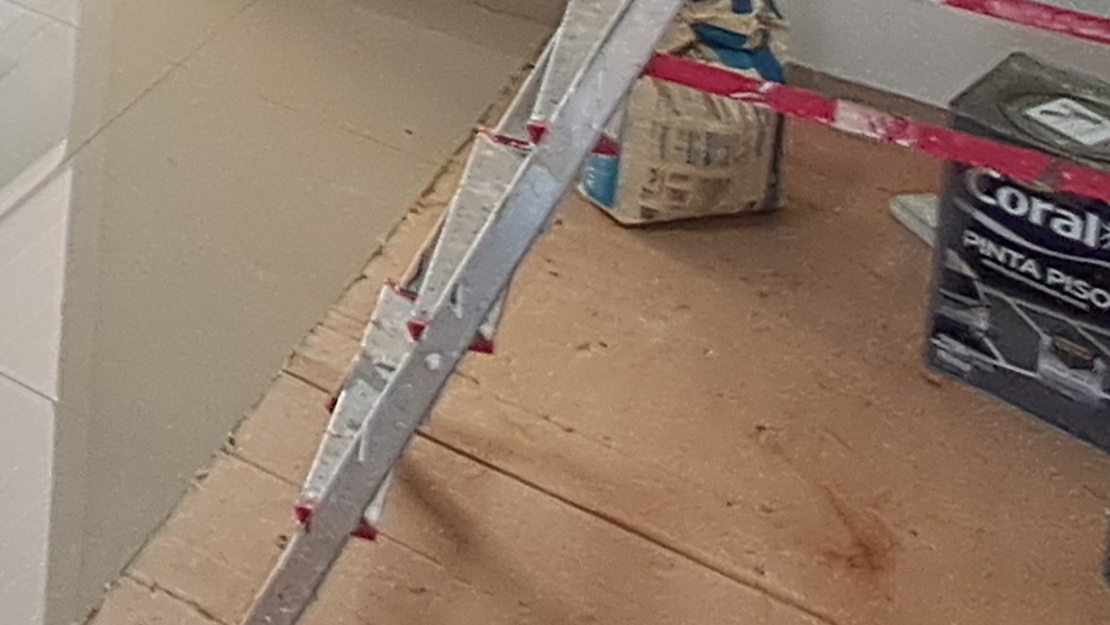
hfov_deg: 27.7
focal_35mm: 67
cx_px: -207
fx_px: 1972
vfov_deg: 14.9
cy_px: -608
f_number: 2.2
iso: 40
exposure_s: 1/40
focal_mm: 1.64
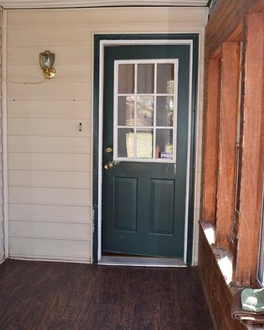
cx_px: 132
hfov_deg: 43.3
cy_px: 150
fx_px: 332
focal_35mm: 34
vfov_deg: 52.8
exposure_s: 1/125
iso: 450
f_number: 5.6
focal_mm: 20
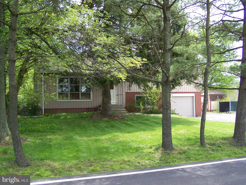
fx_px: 270
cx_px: 123
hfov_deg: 48.9
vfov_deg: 37.8
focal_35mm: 38
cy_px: 92
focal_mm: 6.3
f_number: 2.8
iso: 160
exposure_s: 1/500
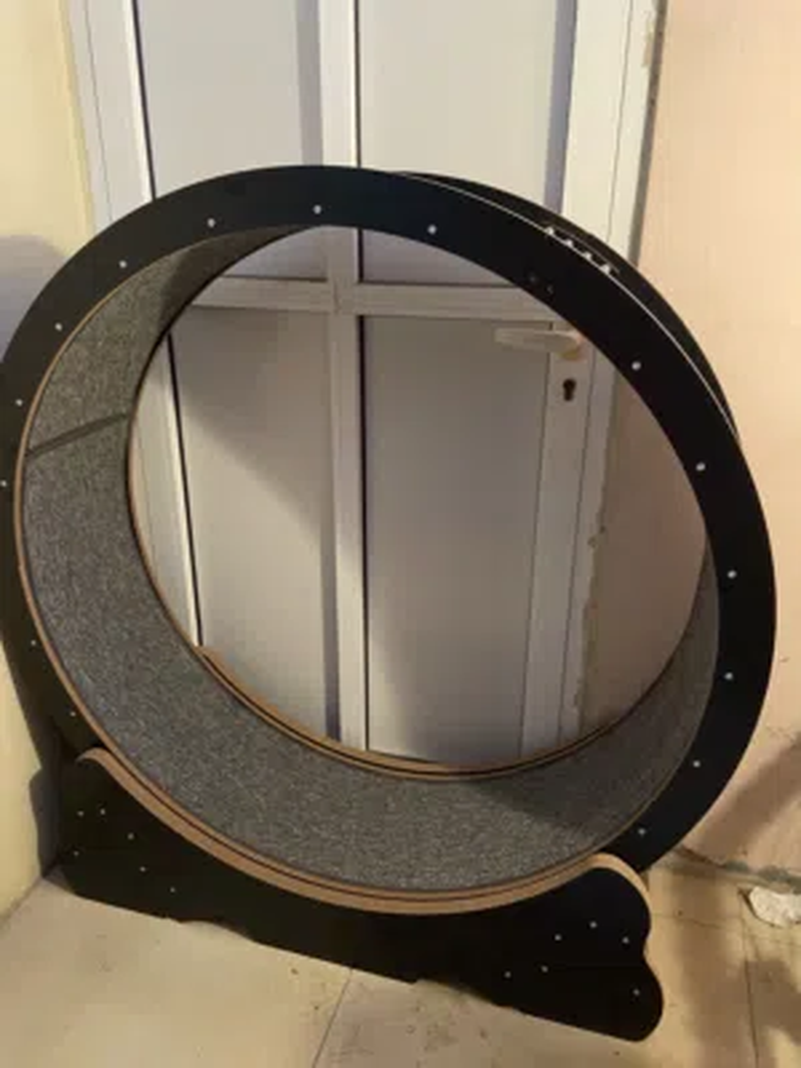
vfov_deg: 67.3
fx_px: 802
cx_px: 400
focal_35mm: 26
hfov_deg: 53.1
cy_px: 534
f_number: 1.8
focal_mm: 4.25
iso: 500
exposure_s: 1/25
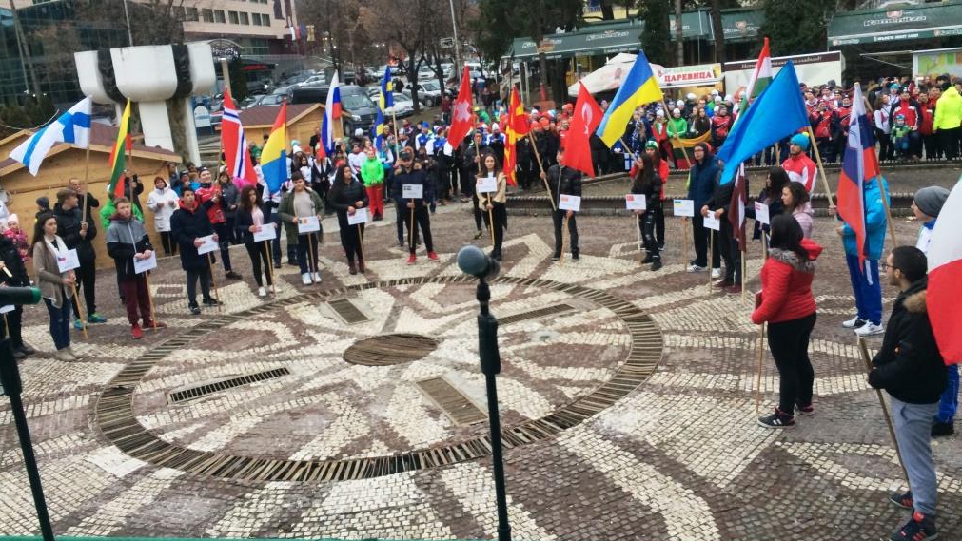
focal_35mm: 32
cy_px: 228
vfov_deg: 36.6
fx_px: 816
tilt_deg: -13.2
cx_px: 484
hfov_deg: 61.0
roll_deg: +5.5
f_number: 2.2
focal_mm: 4.15
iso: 50
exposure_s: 1/33
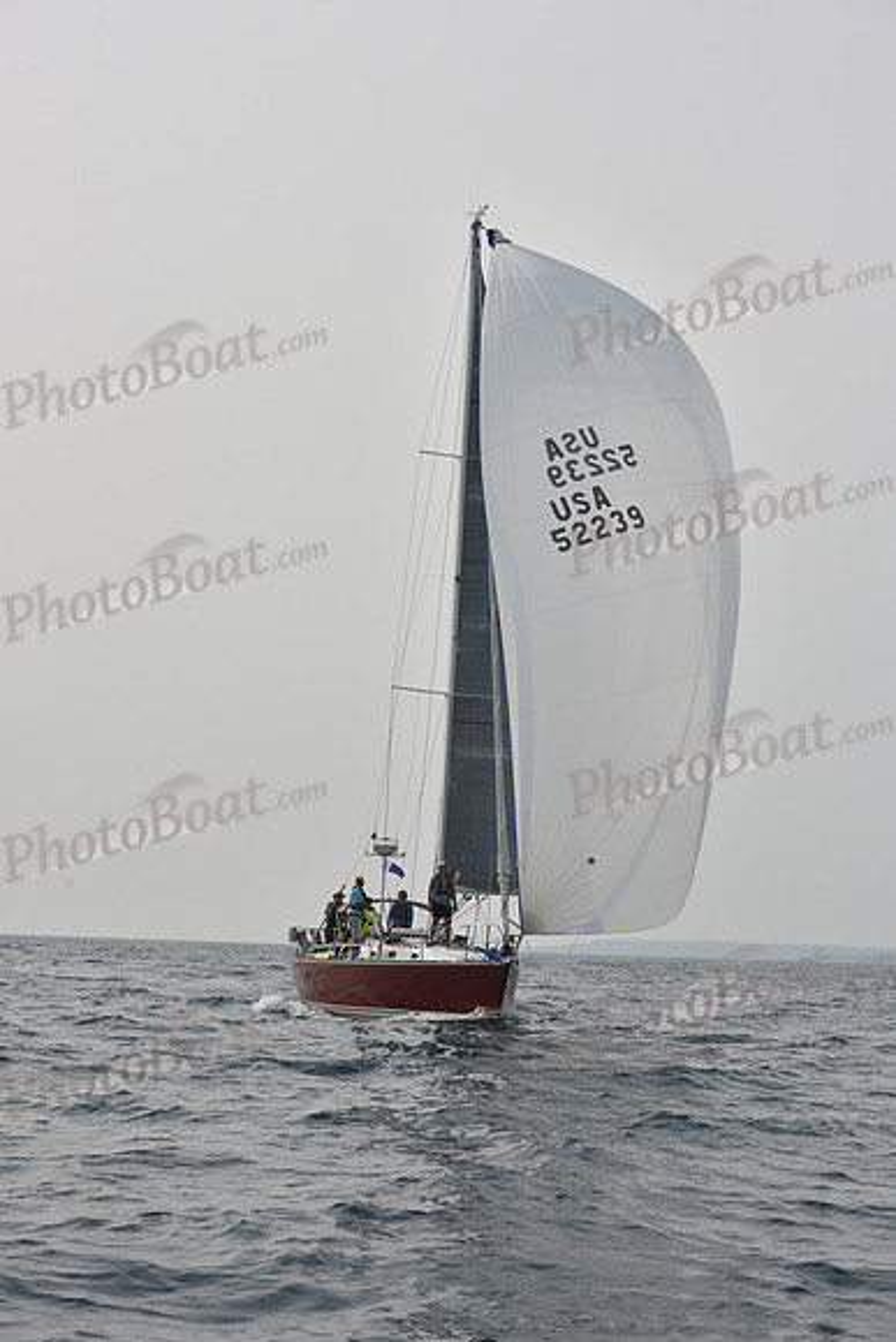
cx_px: 448
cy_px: 671
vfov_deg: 28.8
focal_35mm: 70
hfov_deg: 19.5
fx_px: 2612
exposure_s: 1/1250
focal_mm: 70
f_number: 9
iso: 250
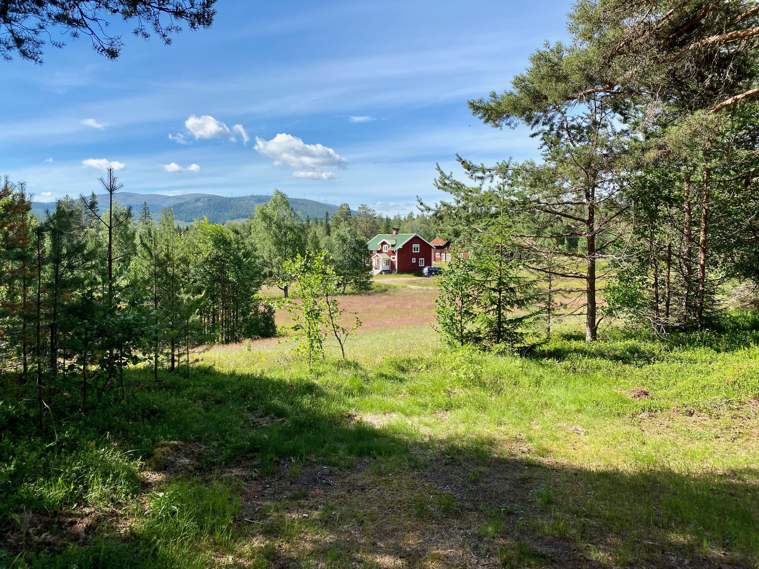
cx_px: 380
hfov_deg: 67.3
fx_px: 570
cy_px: 284
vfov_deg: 53.1
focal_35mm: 26
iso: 32
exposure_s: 1/1838
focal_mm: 4.25
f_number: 1.8
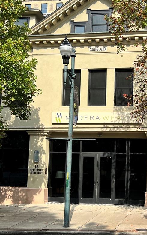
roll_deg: -1.6
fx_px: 346
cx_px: 110
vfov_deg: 37.5
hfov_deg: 23.7
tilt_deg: +4.4
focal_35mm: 54
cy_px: 135
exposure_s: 1/2695
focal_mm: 5.7
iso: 50
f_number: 1.5
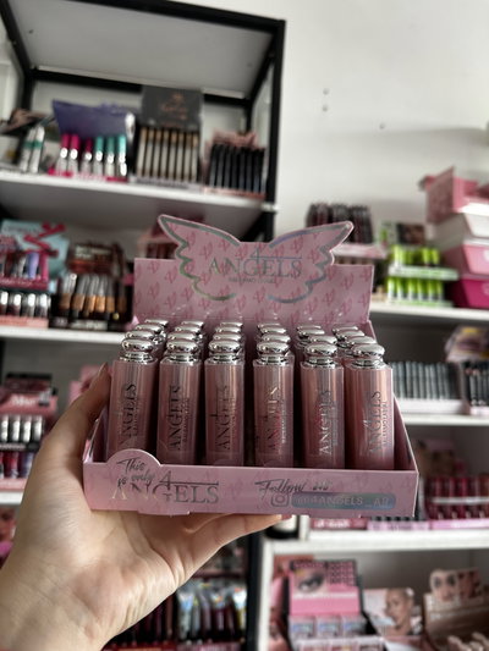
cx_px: 244
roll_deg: -4.2
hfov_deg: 56.8
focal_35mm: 24
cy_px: 326
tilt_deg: +6.7
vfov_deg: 71.6
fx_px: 452
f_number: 1.78
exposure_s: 1/121
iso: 125
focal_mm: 6.86
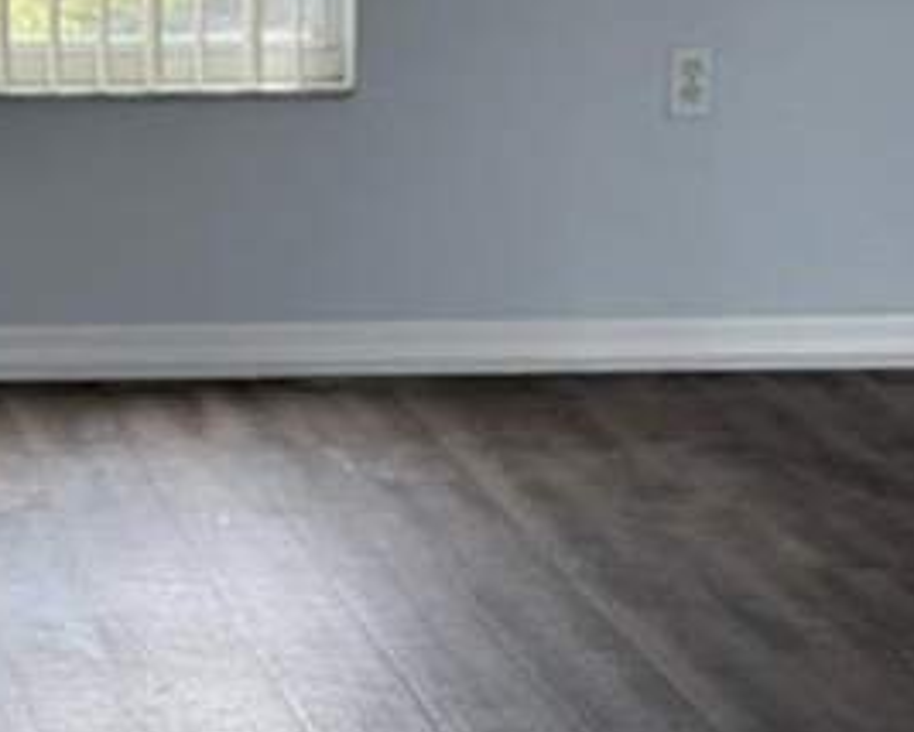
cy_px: 393
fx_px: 5062
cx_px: -209
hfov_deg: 10.1
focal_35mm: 187
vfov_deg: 8.3
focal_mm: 6.76
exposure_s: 1/136
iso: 64
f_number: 1.78
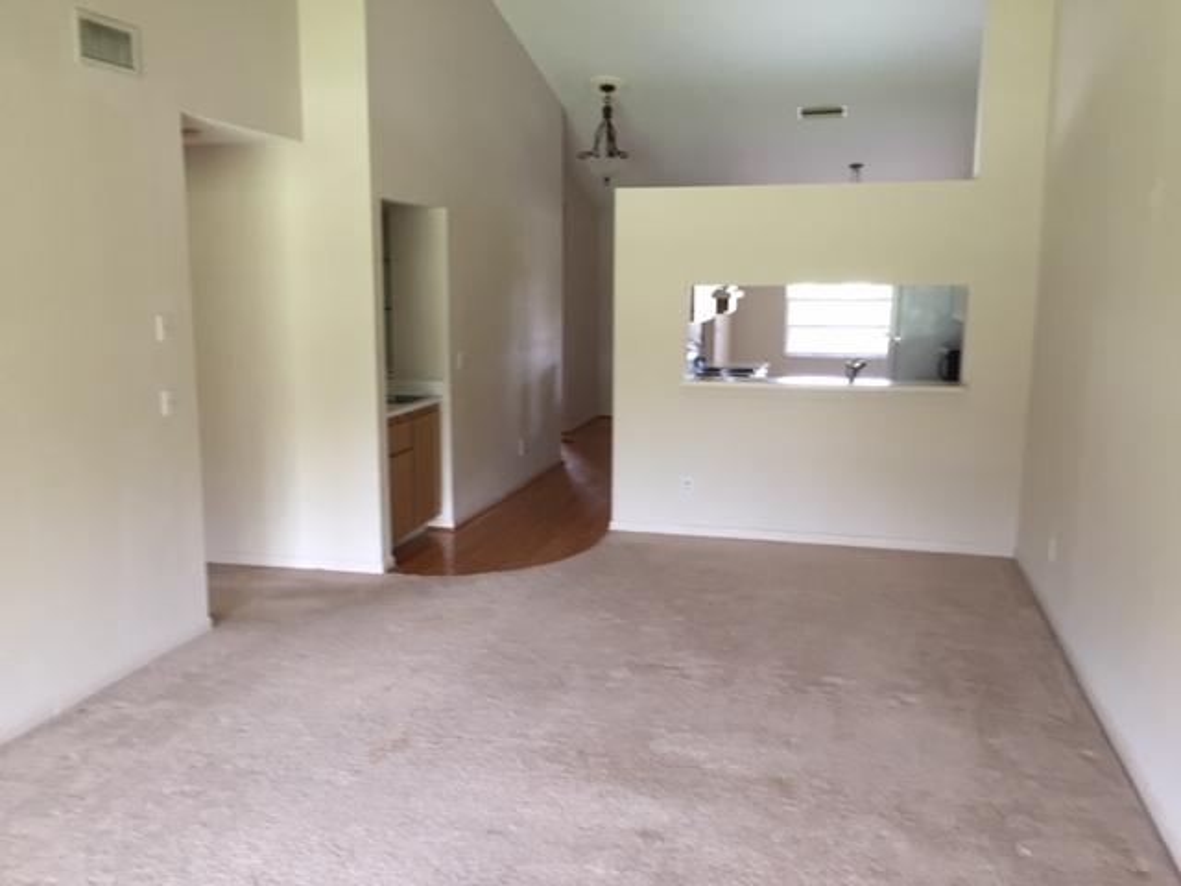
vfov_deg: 48.2
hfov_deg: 61.7
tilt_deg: -9.5
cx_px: 590
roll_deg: +0.7
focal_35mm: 29
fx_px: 989
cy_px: 443
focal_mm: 4.15
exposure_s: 1/30
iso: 64
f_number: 2.2
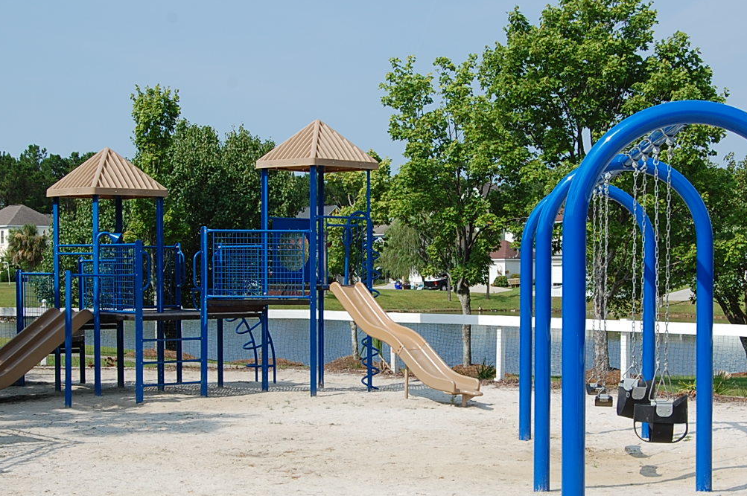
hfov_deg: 29.0
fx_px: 1446
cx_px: 400
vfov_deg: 19.5
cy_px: 303
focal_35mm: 70
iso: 200
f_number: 9
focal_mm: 31
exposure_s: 1/320
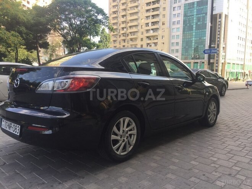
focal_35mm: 29
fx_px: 211
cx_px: 126
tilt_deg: -6.5
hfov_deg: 61.7
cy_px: 94
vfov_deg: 48.2
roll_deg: -2.2
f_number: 2.2
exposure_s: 1/347
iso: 32
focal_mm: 4.15
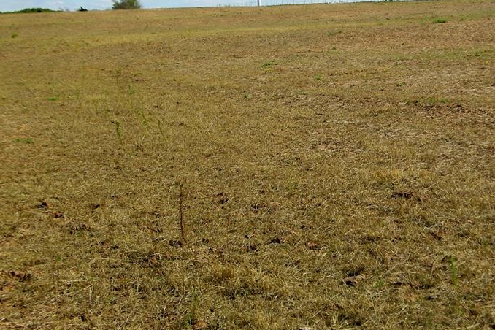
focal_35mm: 77
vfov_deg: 17.7
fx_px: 1059
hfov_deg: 26.0
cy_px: 156
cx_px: 360
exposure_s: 1/200
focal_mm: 8.8
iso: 80
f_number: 8
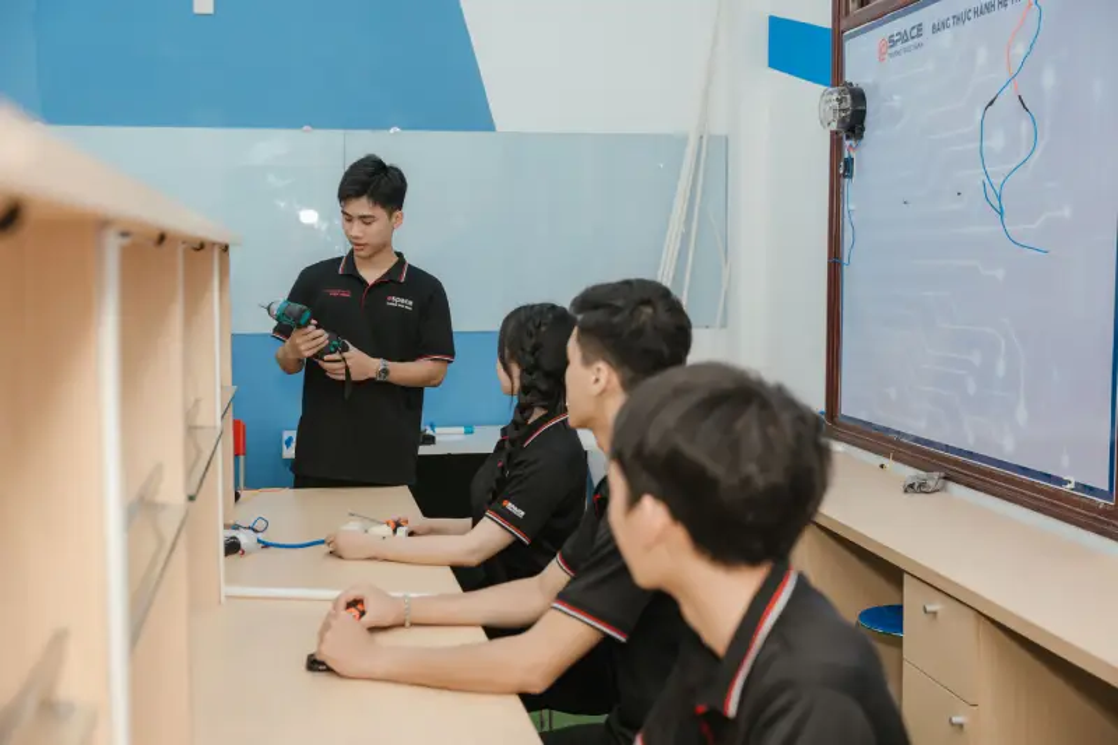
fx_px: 1385
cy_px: 372
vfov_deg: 30.1
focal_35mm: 45
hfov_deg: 44.0
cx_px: 559
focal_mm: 44.6
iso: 800
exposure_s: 1/160
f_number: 3.5
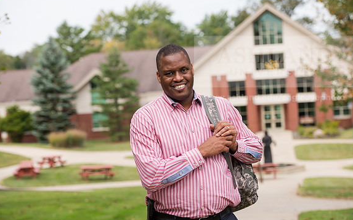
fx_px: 914
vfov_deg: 13.8
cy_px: 110
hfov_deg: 21.9
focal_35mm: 95
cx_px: 176
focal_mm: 92
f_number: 5
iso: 200
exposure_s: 1/500
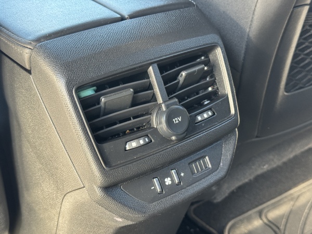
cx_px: 156
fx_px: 433
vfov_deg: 30.3
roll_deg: +2.4
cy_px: 117
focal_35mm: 48
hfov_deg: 39.7
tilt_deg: -28.3
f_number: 1.78
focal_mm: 6.76
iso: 250
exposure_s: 1/55
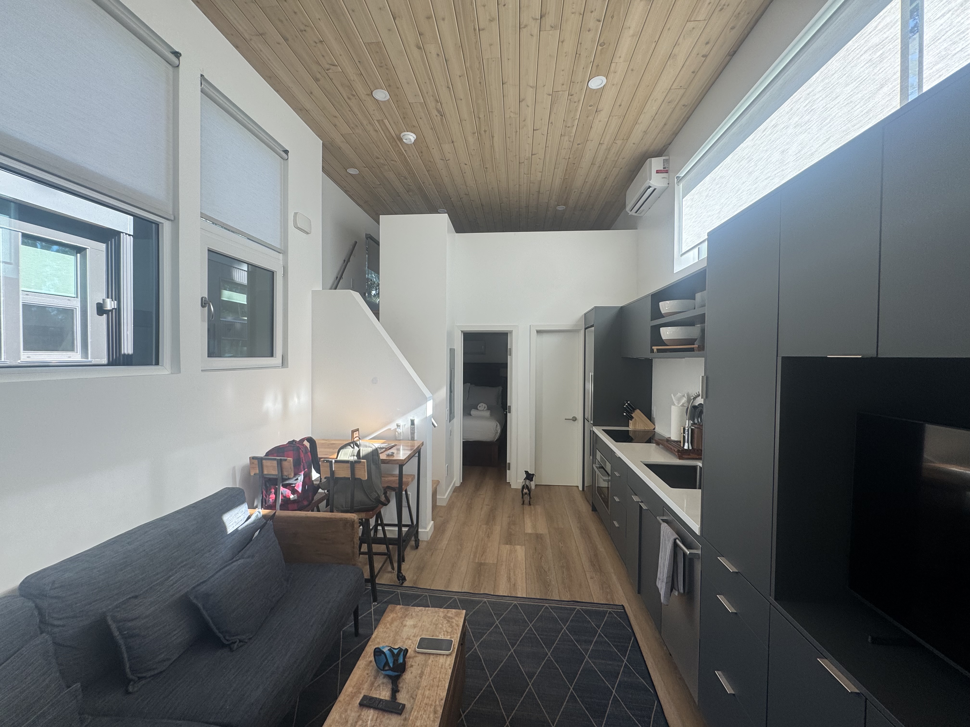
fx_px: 392
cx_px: 485
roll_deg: -0.5
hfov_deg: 102.1
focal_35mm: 14
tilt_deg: -1.3
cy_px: 364
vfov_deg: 85.7
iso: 40
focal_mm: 2.22
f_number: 2.2
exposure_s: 1/99
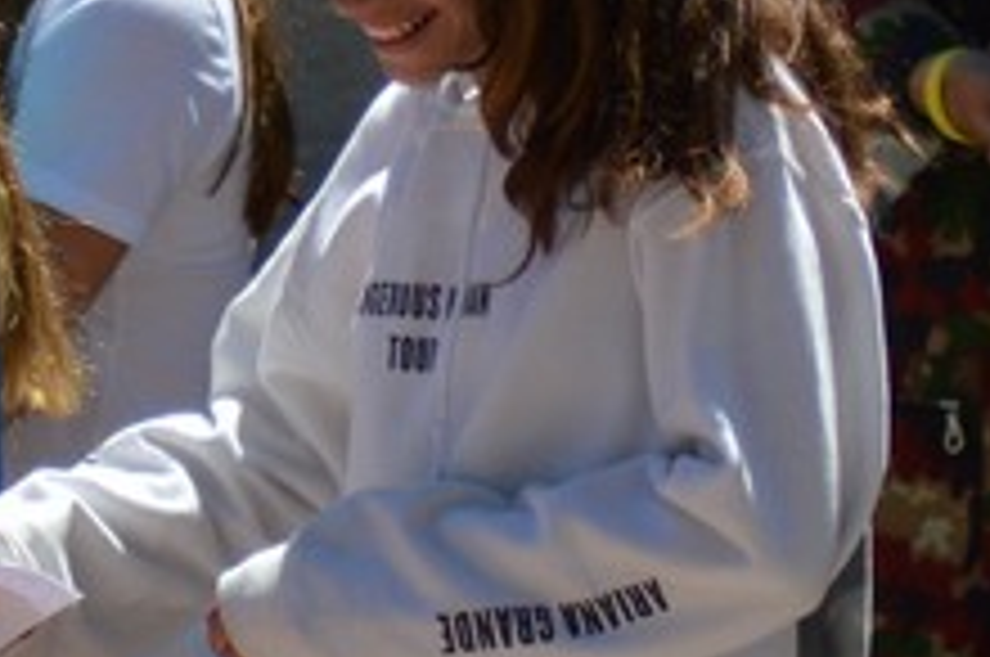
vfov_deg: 1.5
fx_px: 25848
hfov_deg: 2.2
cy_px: 7
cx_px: 392
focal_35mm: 941
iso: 100
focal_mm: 135
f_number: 4.2
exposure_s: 1/1000
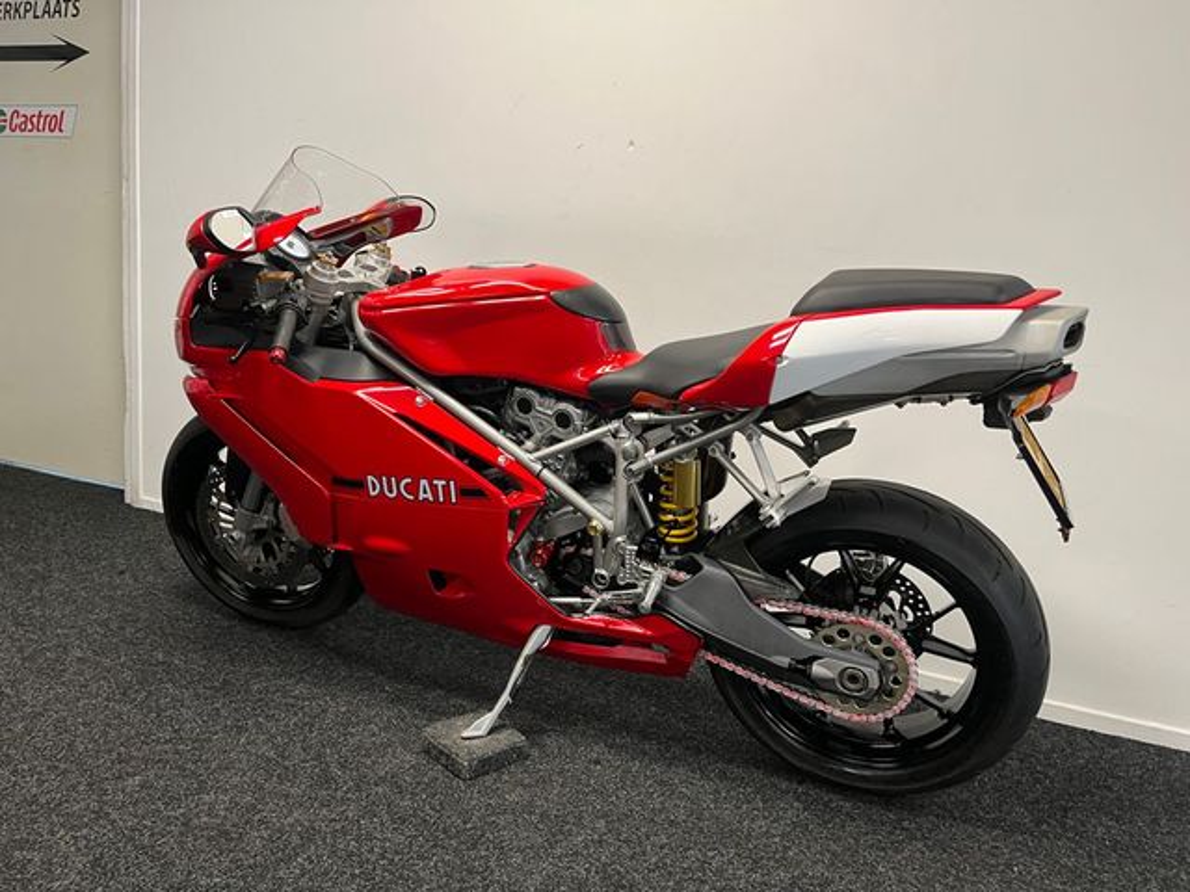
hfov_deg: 67.3
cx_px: 595
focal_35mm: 26
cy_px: 446
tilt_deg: -9.3
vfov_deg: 53.1
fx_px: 894
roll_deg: -3.1
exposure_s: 1/50
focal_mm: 5.1
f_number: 1.6
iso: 100
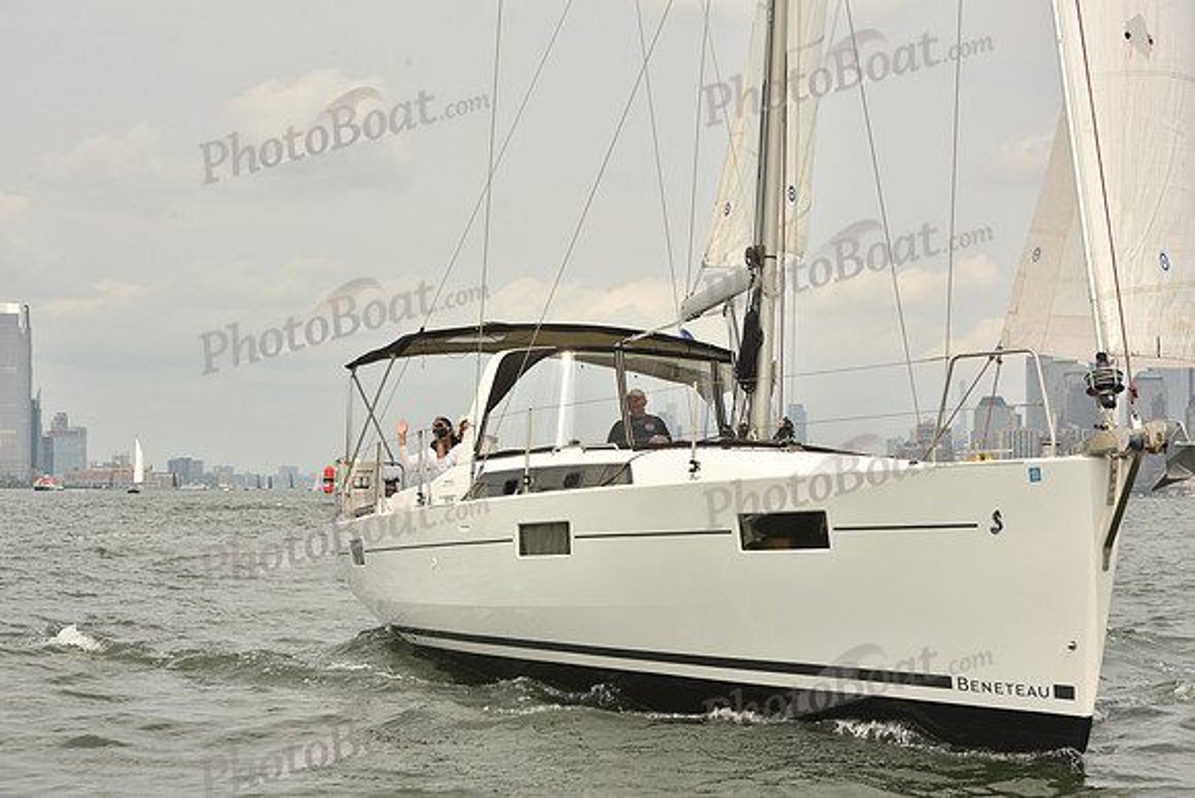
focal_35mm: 70
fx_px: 2324
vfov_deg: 19.5
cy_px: 399
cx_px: 598
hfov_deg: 28.8
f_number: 10
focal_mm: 70
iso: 250
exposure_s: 1/640
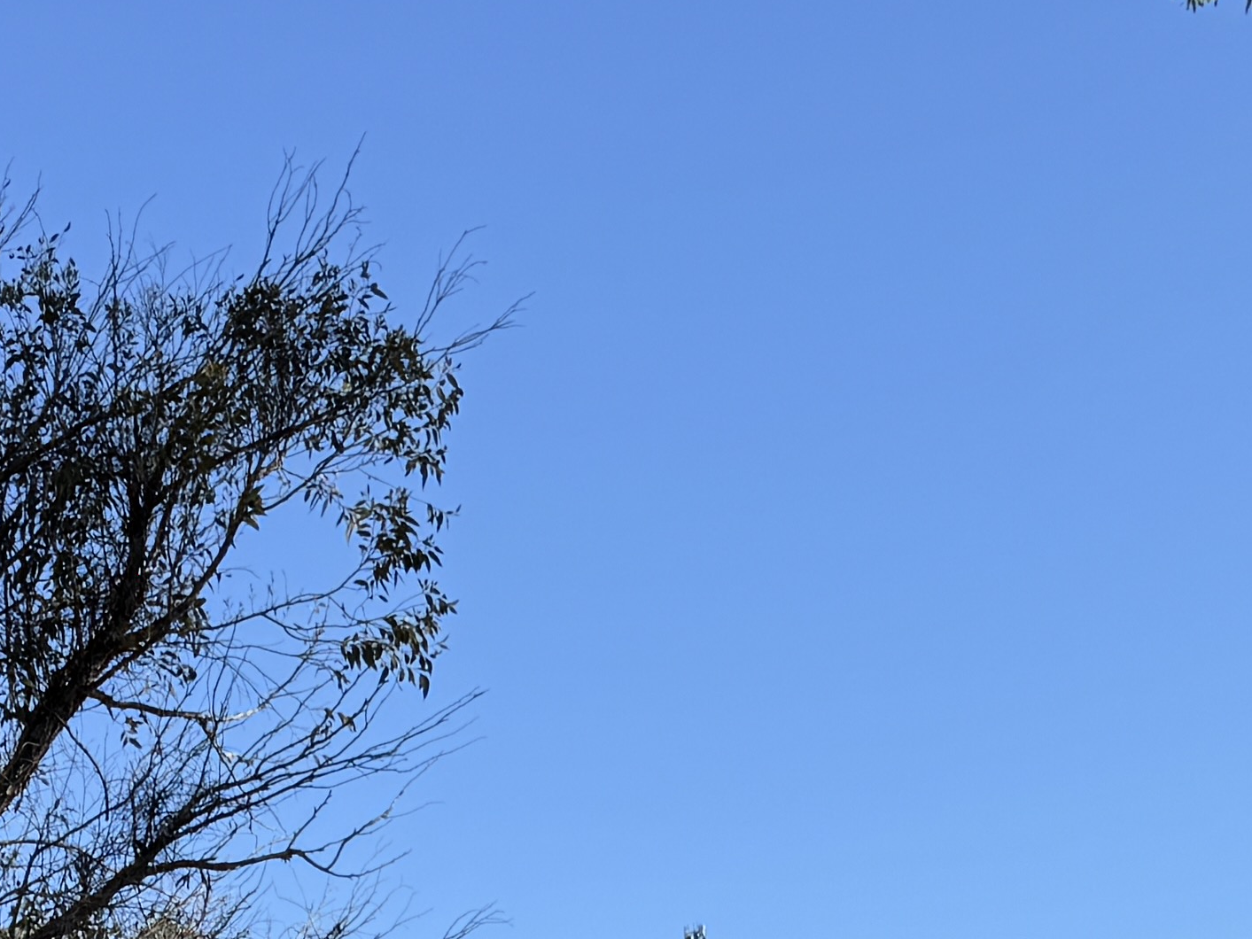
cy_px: 1887
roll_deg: -0.2
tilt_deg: -1.2
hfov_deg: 19.9
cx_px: 198
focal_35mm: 97
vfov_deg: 13.2
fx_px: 3509
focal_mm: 6.76
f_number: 1.78
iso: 80
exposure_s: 1/2604
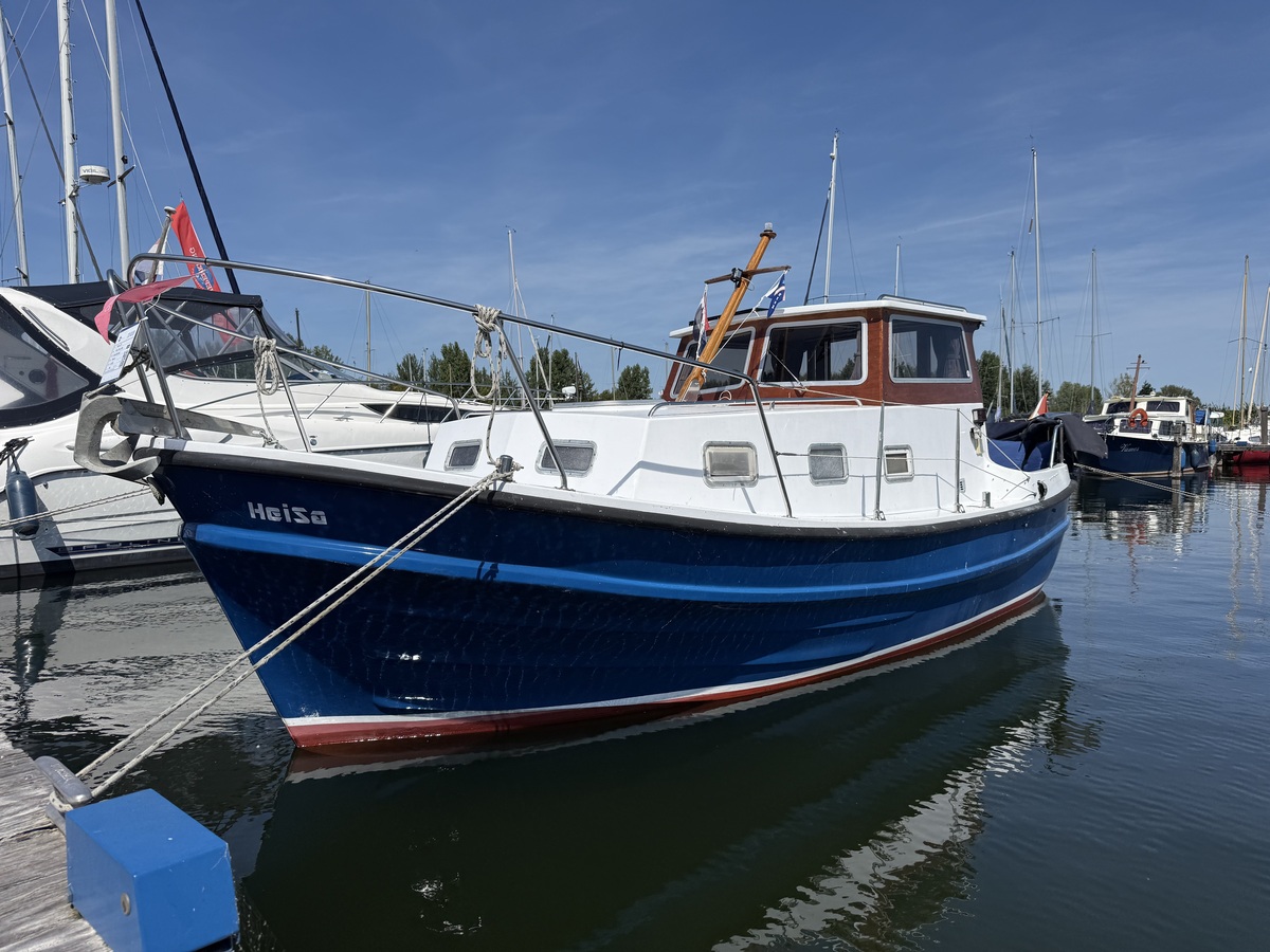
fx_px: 881
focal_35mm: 24
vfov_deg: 56.8
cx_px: 635
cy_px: 476
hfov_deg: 71.6
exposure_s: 1/9091
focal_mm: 6.76
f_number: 1.78
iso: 80
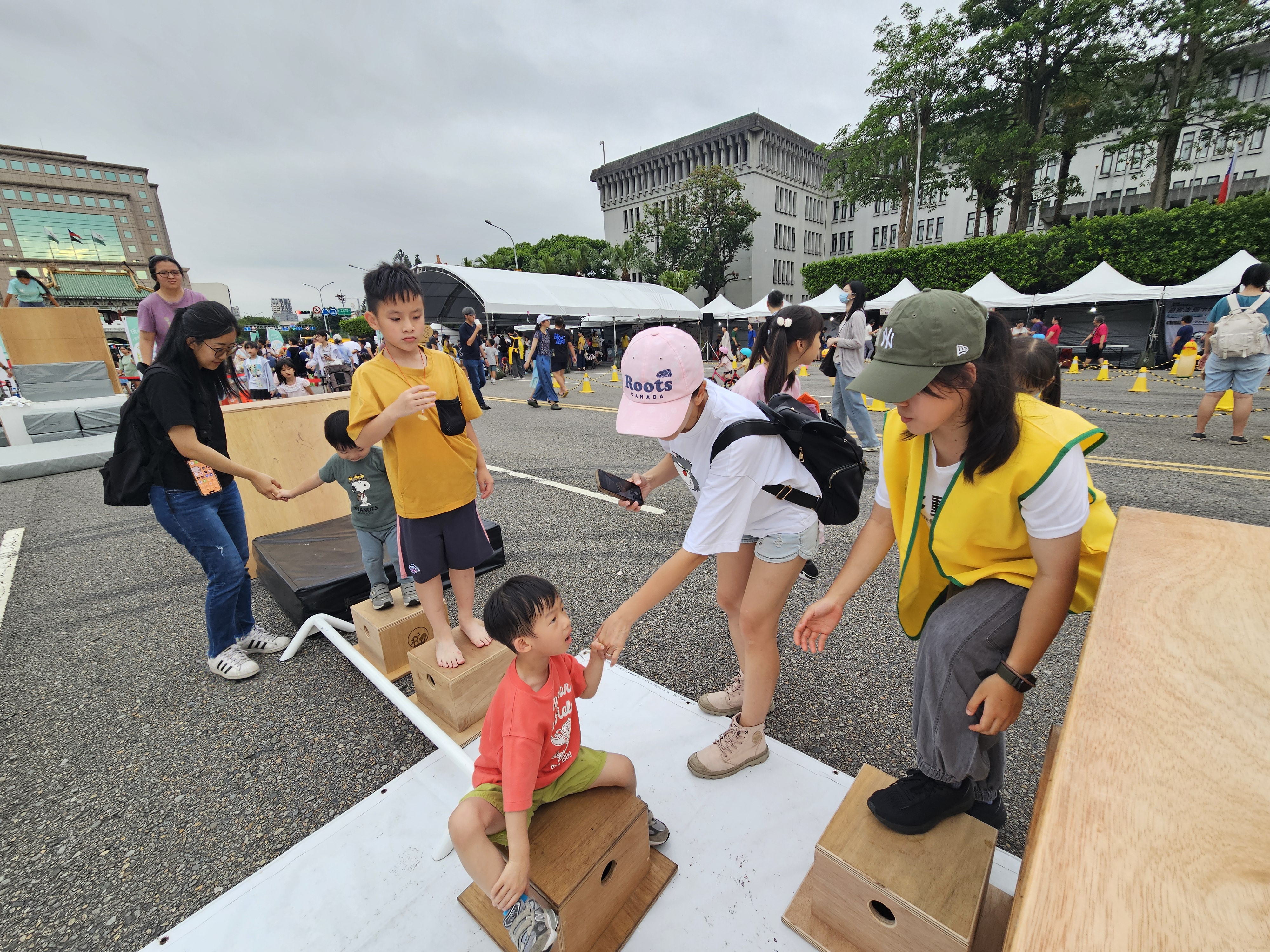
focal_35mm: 13
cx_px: 635
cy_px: 476
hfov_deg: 106.2
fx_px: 477
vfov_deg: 89.9
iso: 50
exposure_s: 1/127
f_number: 2.2
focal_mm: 2.2
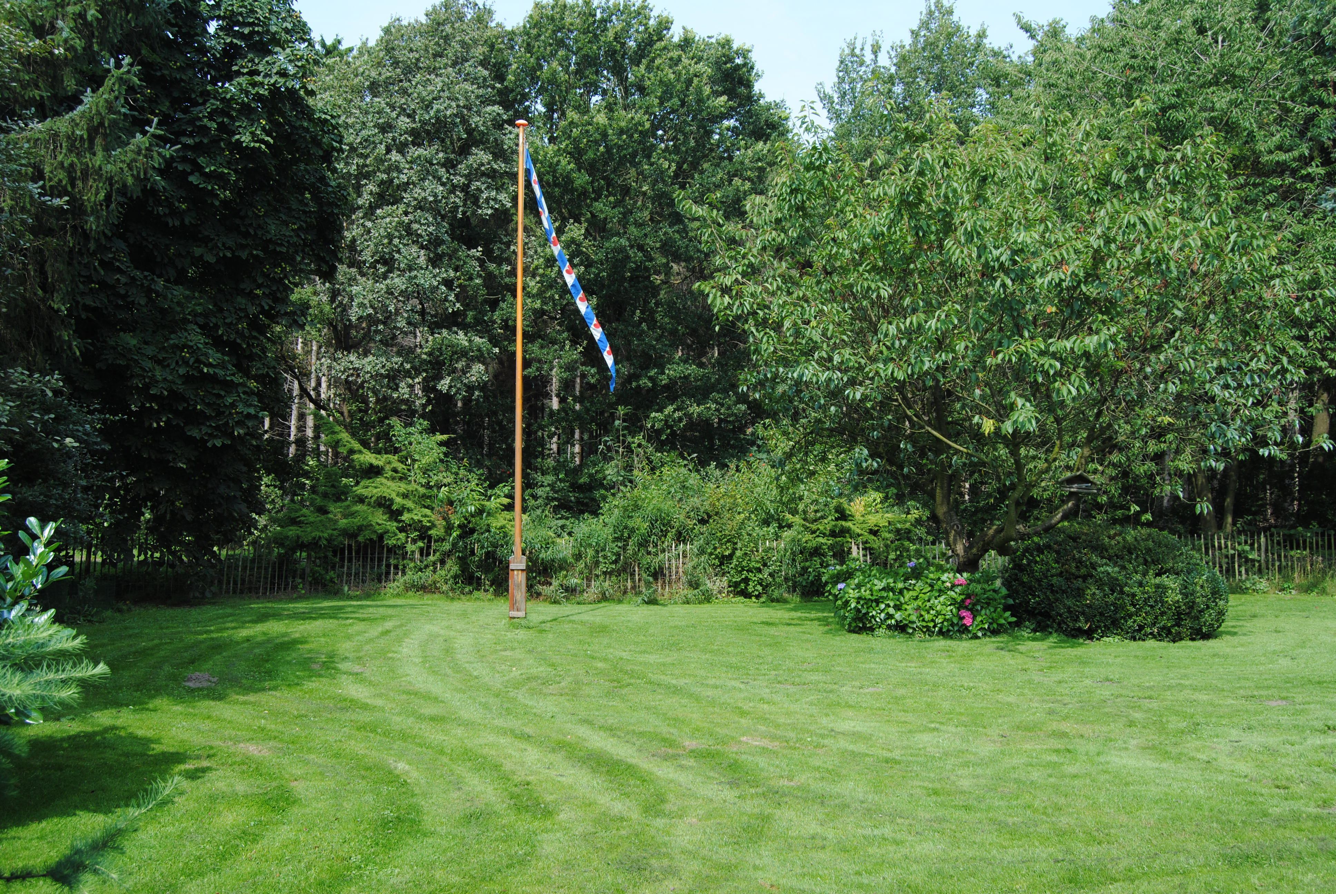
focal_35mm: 33
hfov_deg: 57.2
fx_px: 1226
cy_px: 447
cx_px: 668
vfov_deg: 40.1
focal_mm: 22
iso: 100
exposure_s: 1/160
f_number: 6.3
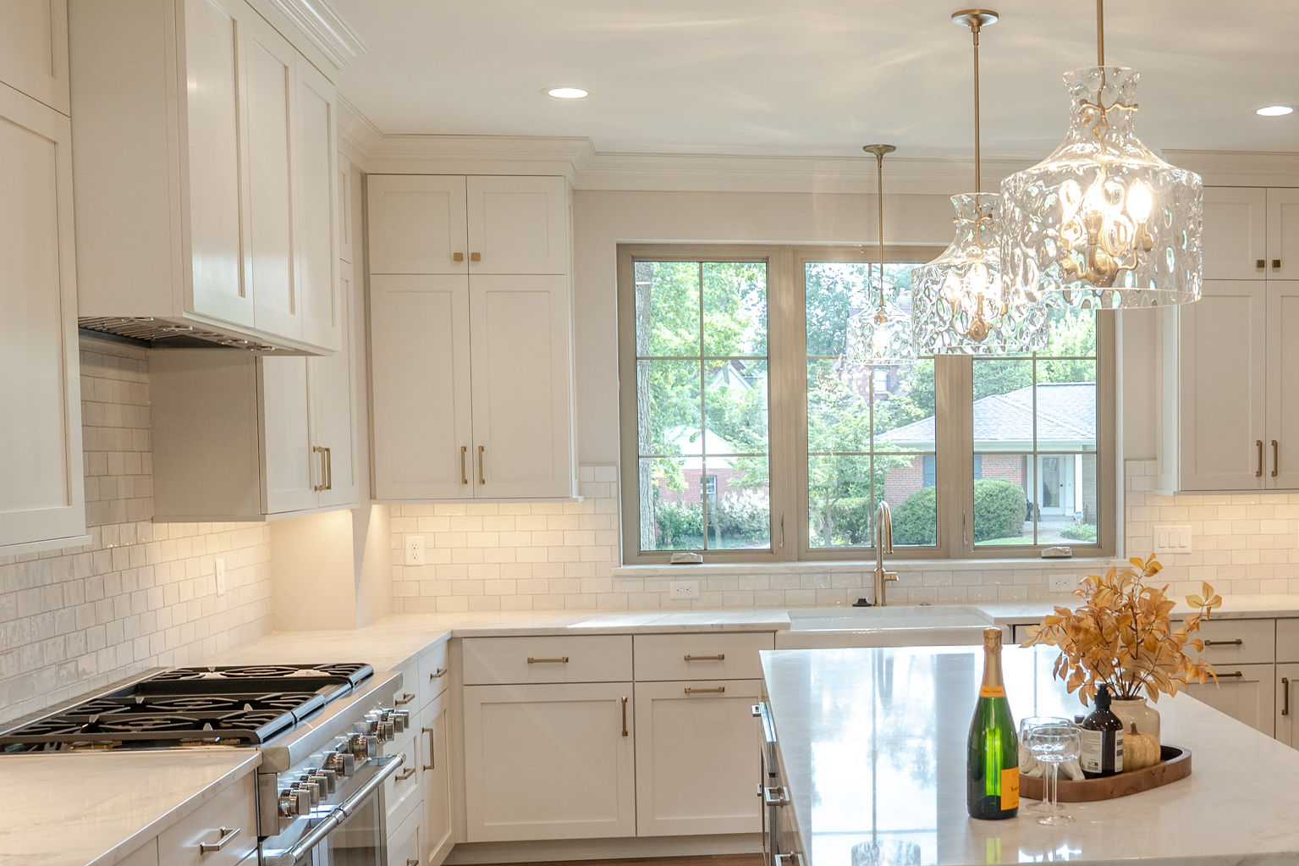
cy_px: 569
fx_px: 1551
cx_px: 958
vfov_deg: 31.0
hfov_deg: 44.1
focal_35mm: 43
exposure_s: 1/60
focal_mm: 22
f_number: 6.3
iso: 400
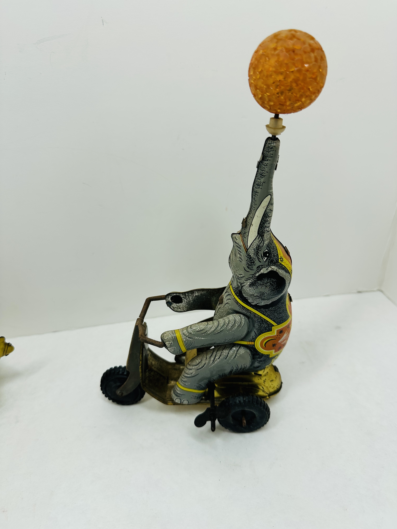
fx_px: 367
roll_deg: +1.0
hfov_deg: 56.8
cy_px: 264
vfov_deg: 71.6
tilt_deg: -31.7
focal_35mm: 24
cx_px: 198
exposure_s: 1/779
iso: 80
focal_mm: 6.86
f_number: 1.78
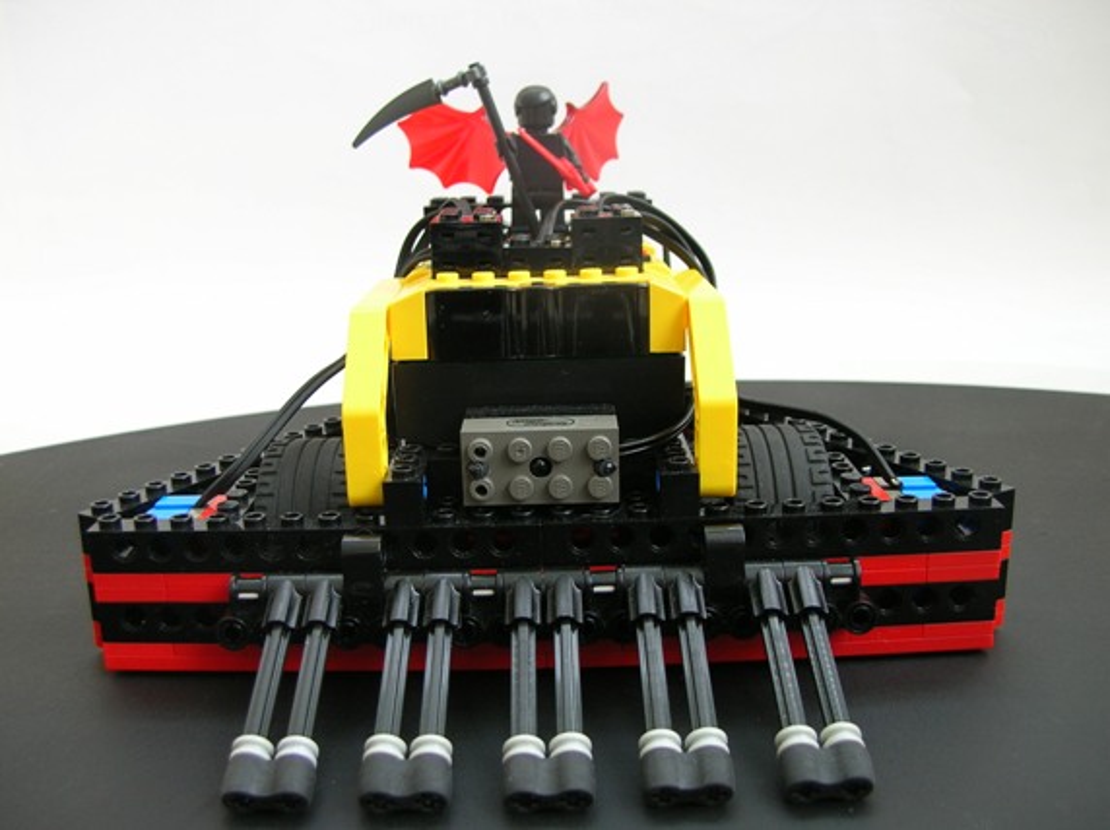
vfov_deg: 39.6
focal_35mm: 36
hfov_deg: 51.4
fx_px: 1153
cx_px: 555
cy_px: 415
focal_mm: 6
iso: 50
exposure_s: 1/24.2
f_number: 2.7
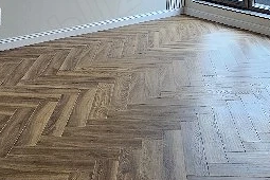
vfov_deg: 24.7
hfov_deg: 37.1
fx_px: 397
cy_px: 15
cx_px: 179
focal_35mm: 53
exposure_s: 1/60.2
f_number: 2.2
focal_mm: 2.2
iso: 64
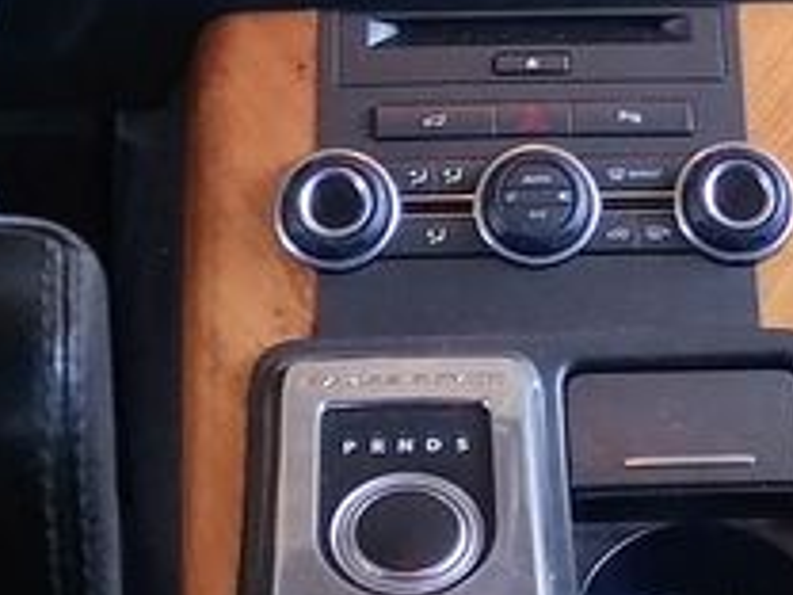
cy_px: -370
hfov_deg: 15.1
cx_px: 518
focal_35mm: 130
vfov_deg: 10.9
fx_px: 2978
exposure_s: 1/60
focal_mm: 4.75
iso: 160
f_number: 1.8
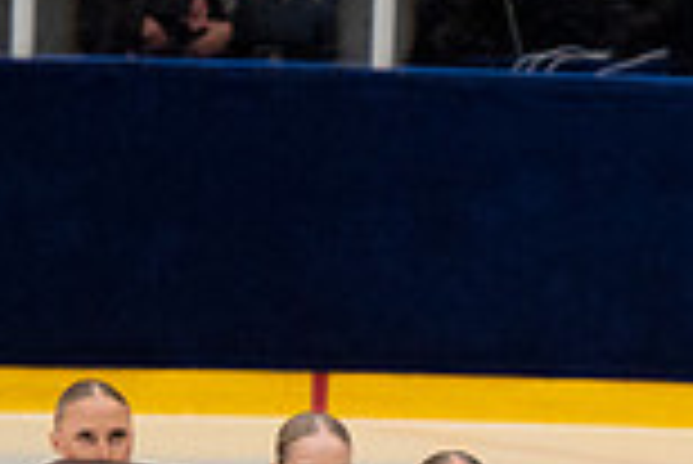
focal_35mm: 873
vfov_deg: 1.6
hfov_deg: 2.4
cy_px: 768
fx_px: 16821
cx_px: 1071
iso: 1800
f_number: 5.6
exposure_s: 1/320
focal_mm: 155
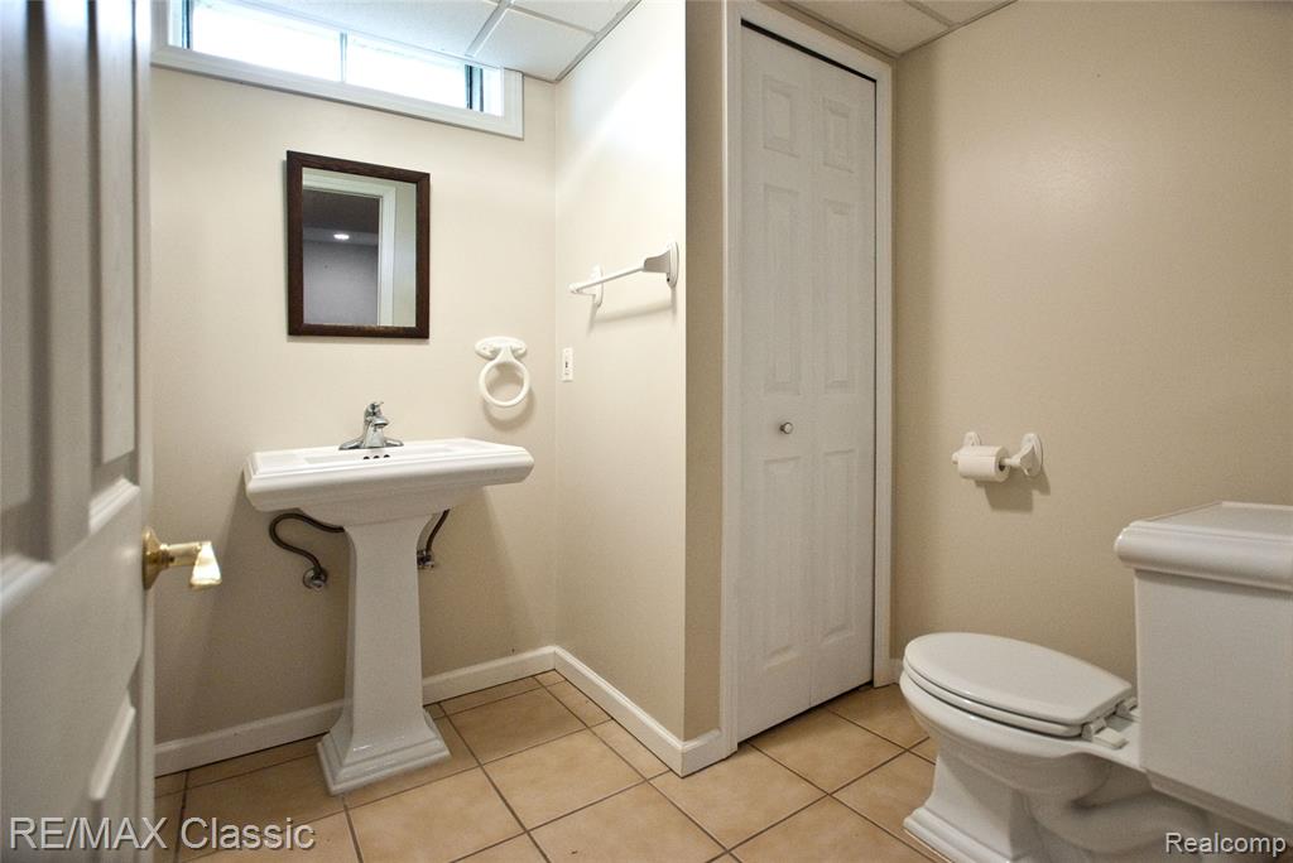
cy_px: 432
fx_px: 539
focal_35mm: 15
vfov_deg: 77.4
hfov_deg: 100.4
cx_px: 646
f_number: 3.5
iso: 800
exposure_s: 1/100
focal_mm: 10
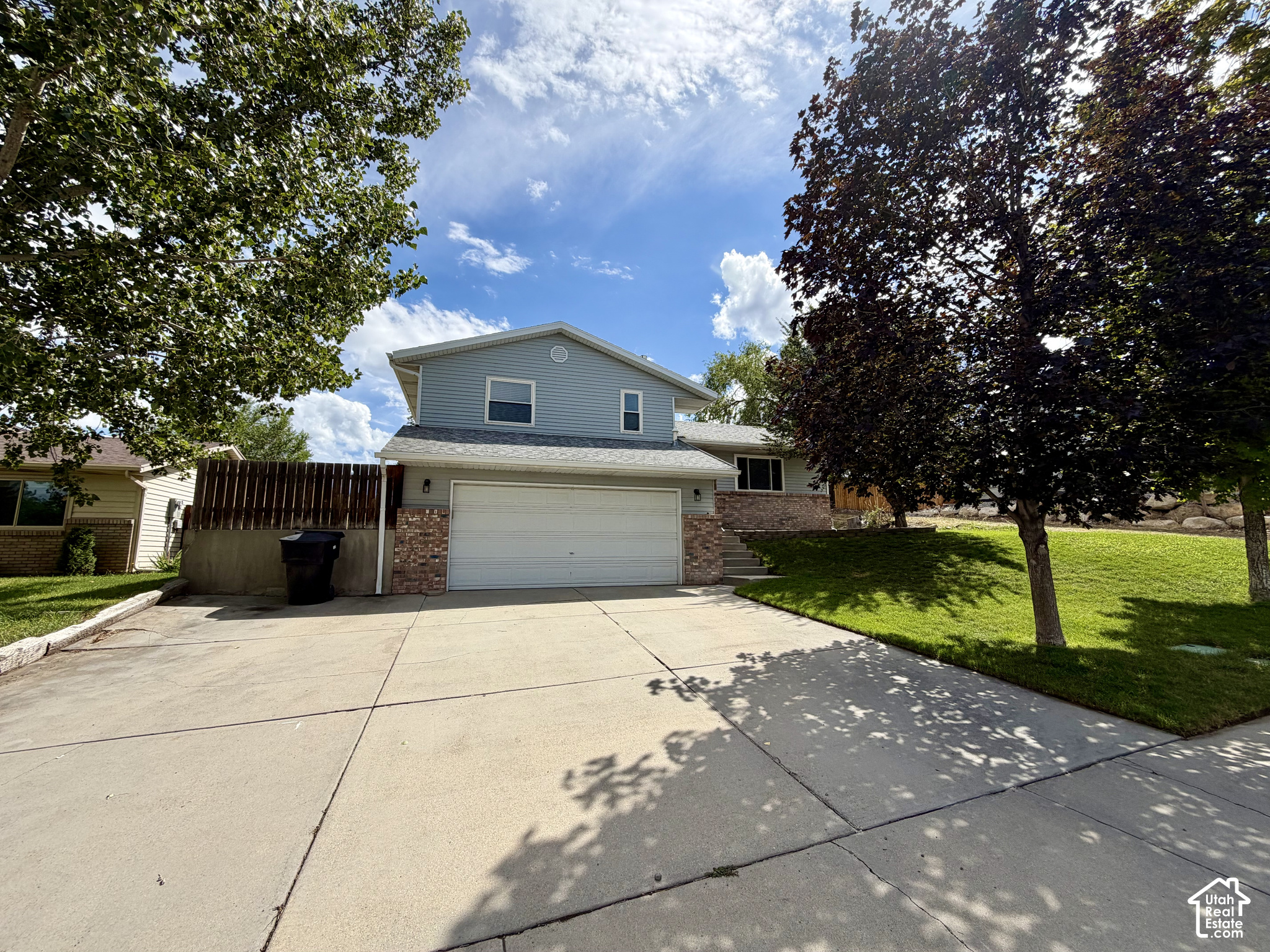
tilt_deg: +8.8
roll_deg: +0.3
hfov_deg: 102.1
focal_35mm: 14
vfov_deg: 85.7
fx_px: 514
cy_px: 476
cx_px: 635
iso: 20
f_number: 2.2
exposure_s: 1/888
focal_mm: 2.22
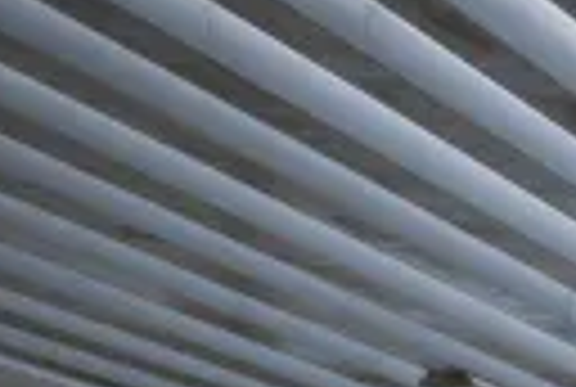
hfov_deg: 8.2
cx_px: 1660
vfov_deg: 6.3
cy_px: 284
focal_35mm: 218
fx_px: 3496
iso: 100
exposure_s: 1/125
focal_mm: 35
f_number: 1.4
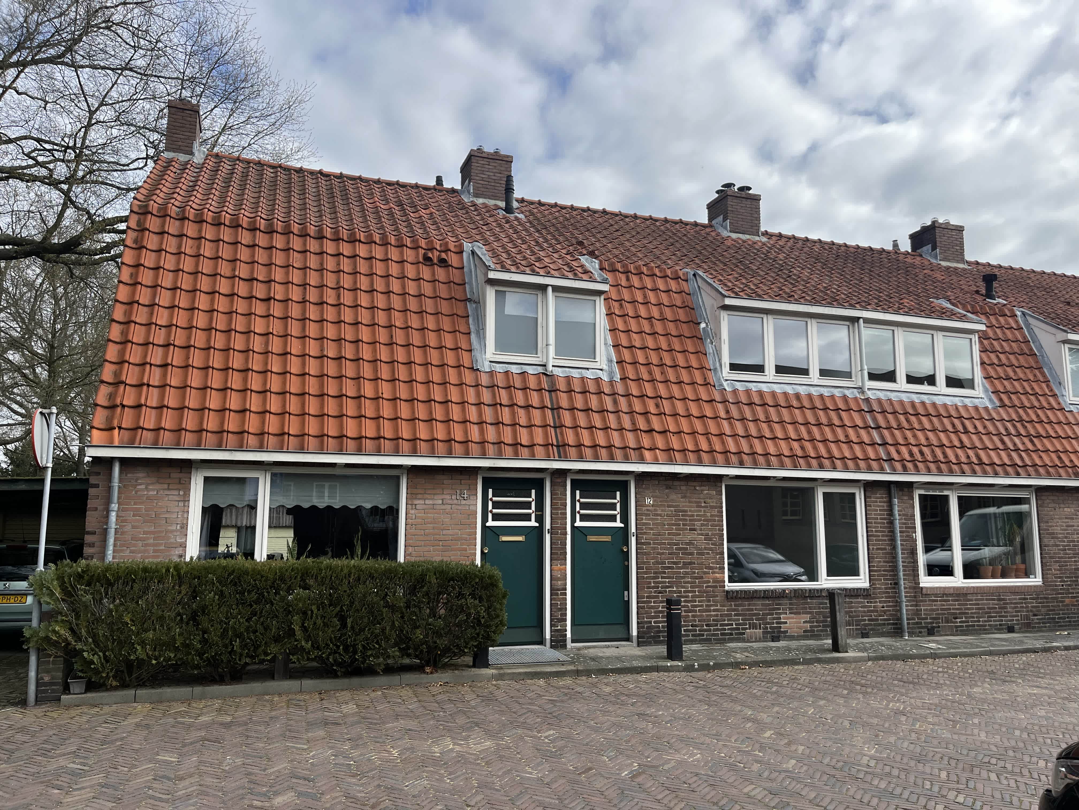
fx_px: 810
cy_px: 405
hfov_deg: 67.3
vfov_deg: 53.1
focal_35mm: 26
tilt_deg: +8.1
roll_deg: +0.3
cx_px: 540
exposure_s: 1/1647
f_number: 1.6
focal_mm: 5.1
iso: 50
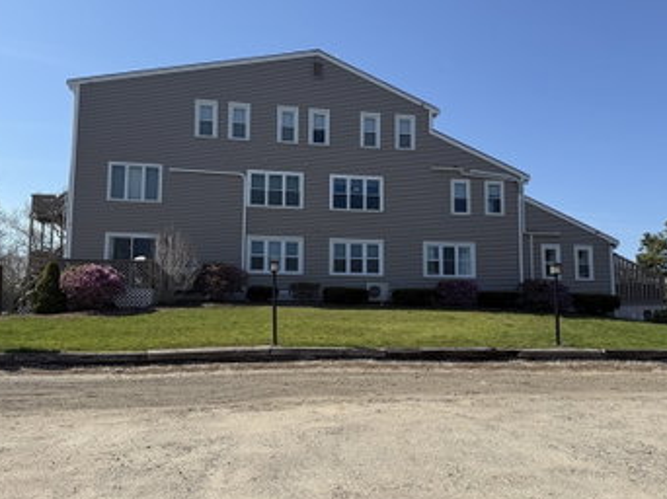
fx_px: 578
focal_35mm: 30
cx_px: 325
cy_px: 259
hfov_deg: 60.0
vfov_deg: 46.7
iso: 80
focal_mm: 6.76
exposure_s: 1/4167
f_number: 1.78
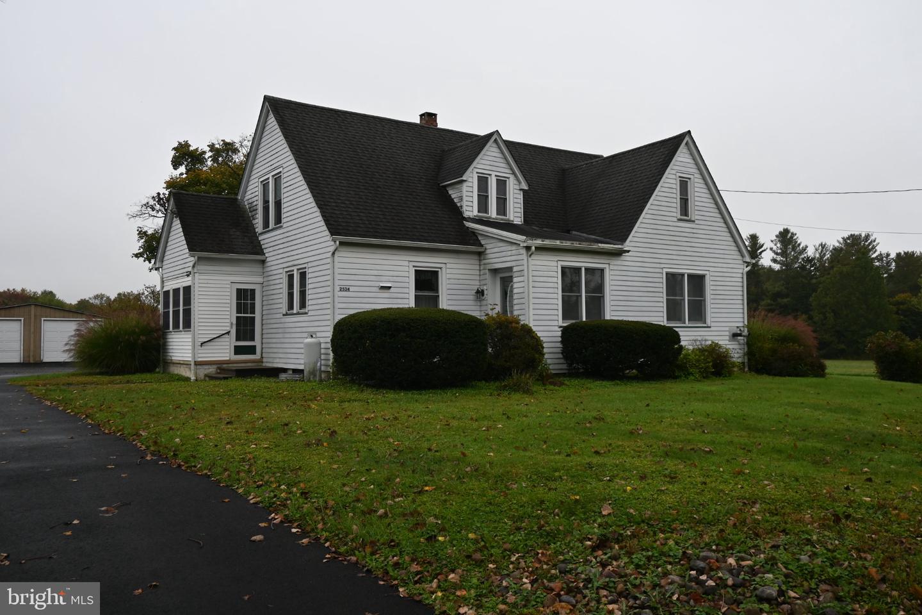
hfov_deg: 61.9
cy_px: 308
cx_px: 461
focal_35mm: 30
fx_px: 768
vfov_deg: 43.6
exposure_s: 1/250
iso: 200
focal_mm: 20
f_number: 4.5
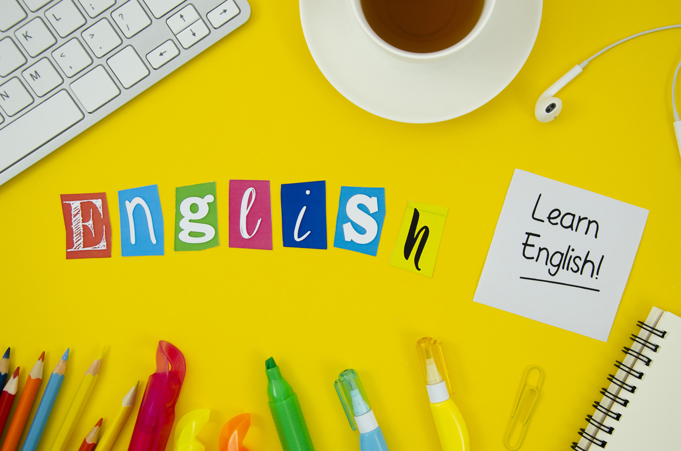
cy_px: 235
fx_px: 1031
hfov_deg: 36.5
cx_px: 365
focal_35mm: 55
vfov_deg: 24.7
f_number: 5.6
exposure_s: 1/50
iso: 100
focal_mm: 34
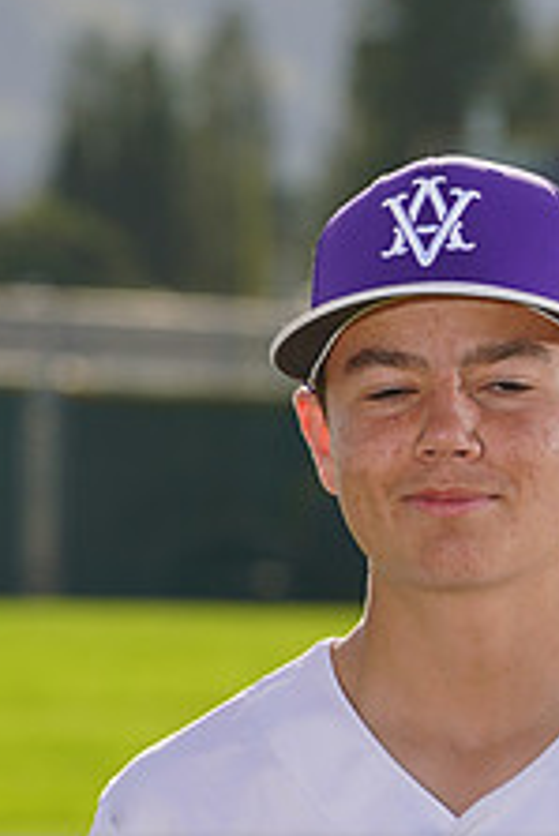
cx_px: 396
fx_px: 11976
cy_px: 885
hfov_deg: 2.7
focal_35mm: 515
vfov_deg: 4.0
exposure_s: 1/250
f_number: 9
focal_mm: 198
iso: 100
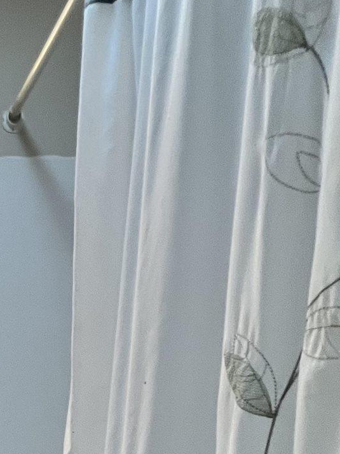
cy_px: 441
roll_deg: +2.0
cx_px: -137
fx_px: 550
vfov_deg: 40.0
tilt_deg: -7.6
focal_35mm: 42
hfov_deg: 27.0
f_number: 1.8
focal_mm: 1.57
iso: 250
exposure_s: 1/120
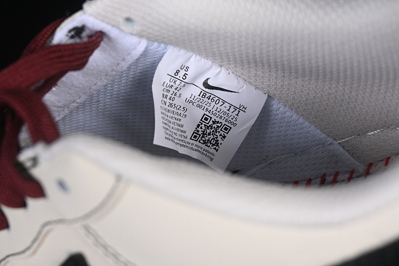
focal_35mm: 75
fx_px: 831
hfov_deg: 27.0
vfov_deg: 18.2
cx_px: 200
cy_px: 133
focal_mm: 50
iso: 160
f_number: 7.1
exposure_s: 1/80
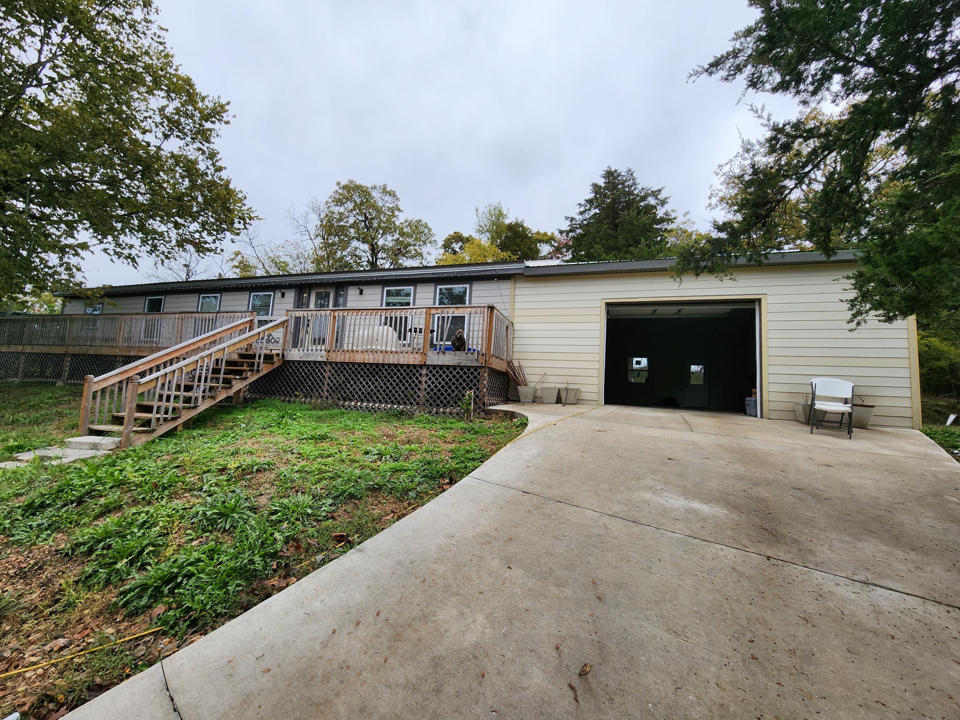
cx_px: 480
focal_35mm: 13
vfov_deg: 89.9
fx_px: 361
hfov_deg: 106.2
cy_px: 360
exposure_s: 1/834
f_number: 2.2
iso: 50
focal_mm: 2.2
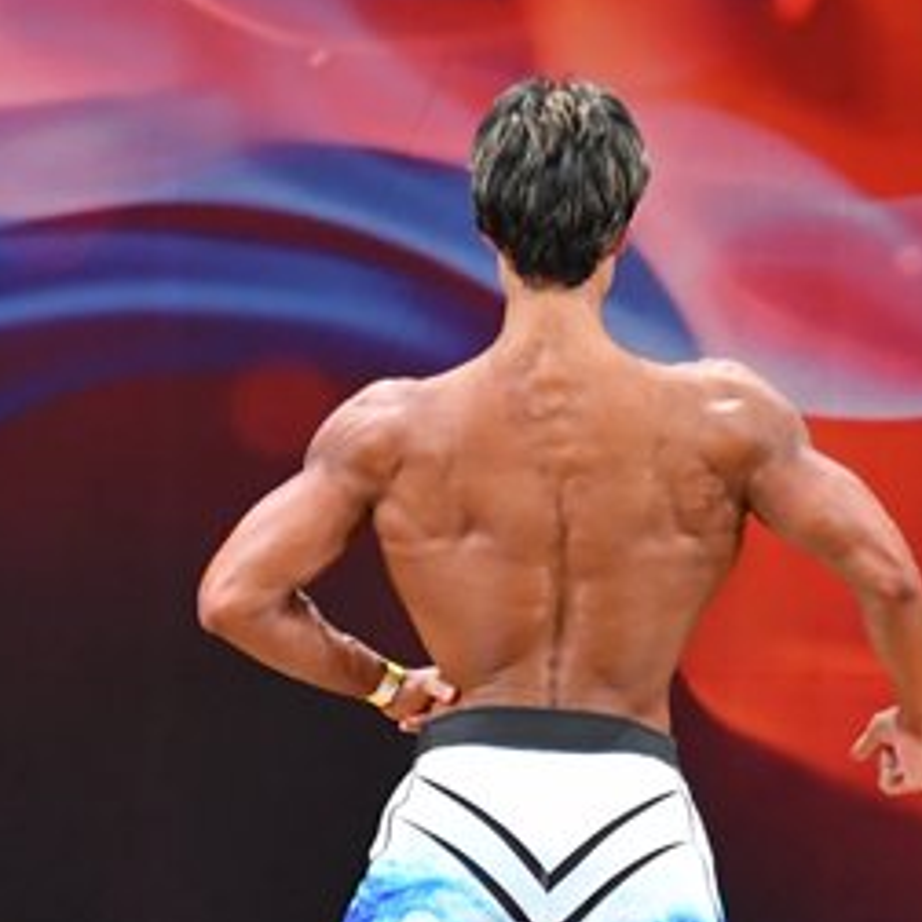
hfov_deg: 3.0
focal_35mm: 588
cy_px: 867
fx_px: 17719
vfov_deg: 3.0
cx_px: 390
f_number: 5.6
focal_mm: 150
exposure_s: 1/400
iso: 3200
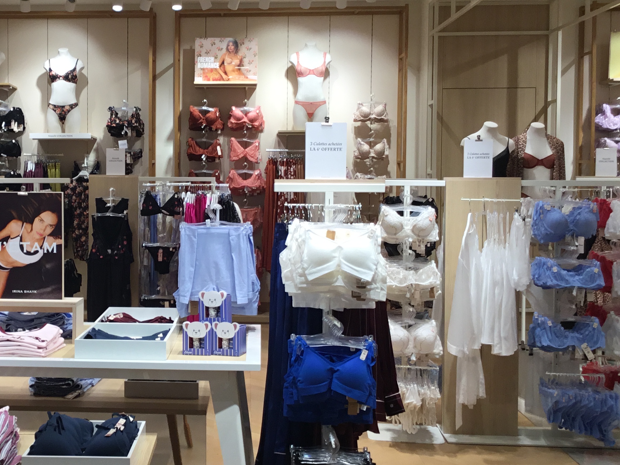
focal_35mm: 58
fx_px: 1039
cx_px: 151
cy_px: 212
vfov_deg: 25.2
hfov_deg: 32.6
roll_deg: +0.1
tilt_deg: -2.3
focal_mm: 3.3
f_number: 2.4
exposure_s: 1/100
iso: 25
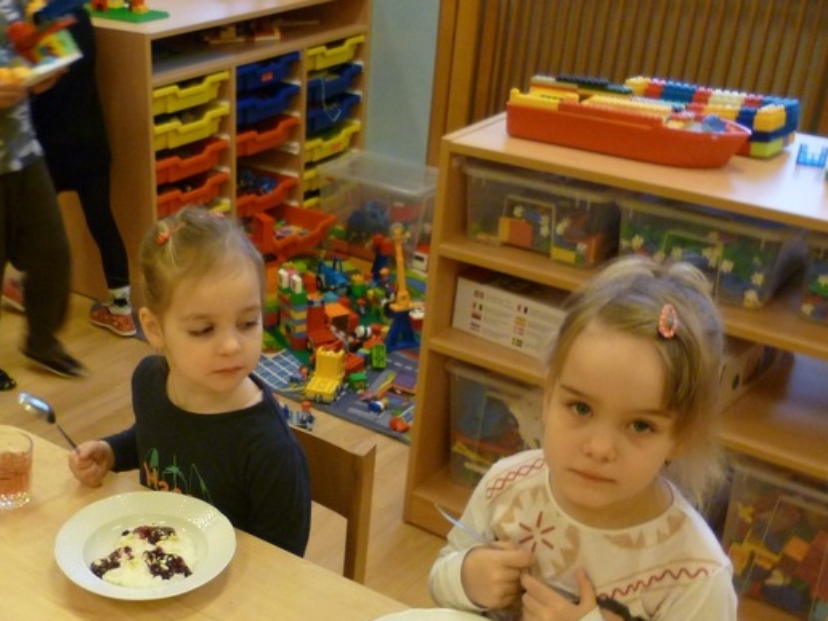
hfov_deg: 42.5
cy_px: 461
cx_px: 209
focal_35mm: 43
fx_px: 1029
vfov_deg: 33.0
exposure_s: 1/30
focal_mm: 5
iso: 250
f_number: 2.8
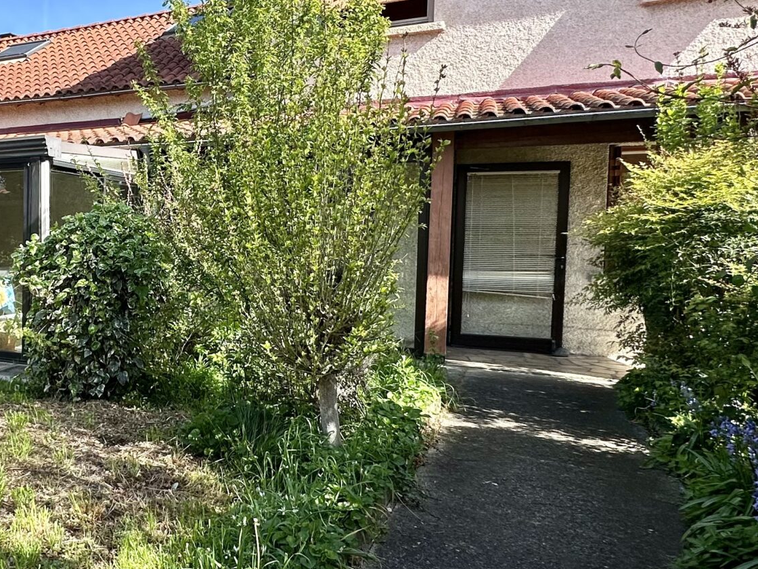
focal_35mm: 32
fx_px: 701
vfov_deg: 44.1
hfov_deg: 50.3
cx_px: 72
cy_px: 270
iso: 40
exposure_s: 1/662
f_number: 2.2
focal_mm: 2.22
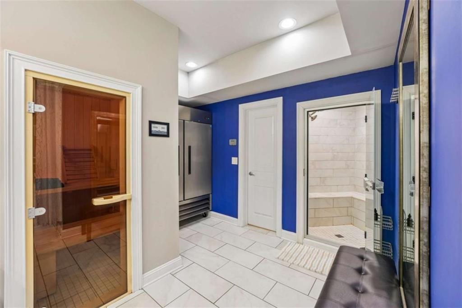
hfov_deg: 104.3
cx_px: 231
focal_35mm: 14
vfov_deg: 81.2
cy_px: 154
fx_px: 180
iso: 320
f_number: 8
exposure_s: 1/8
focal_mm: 14
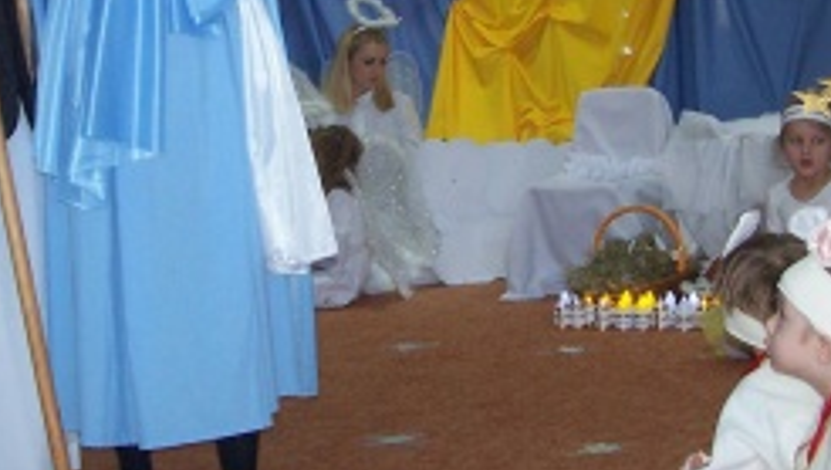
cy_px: 83
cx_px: 439
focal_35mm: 84
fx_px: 1853
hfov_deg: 25.3
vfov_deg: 14.3
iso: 140
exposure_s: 1/60
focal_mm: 6.3
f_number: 2.8
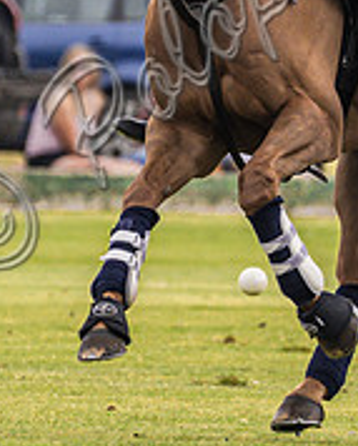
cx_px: 369
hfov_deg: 0.9
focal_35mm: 1664
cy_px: 58
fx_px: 21982
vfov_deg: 1.2
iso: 800
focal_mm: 280
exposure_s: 1/1250
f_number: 5.3
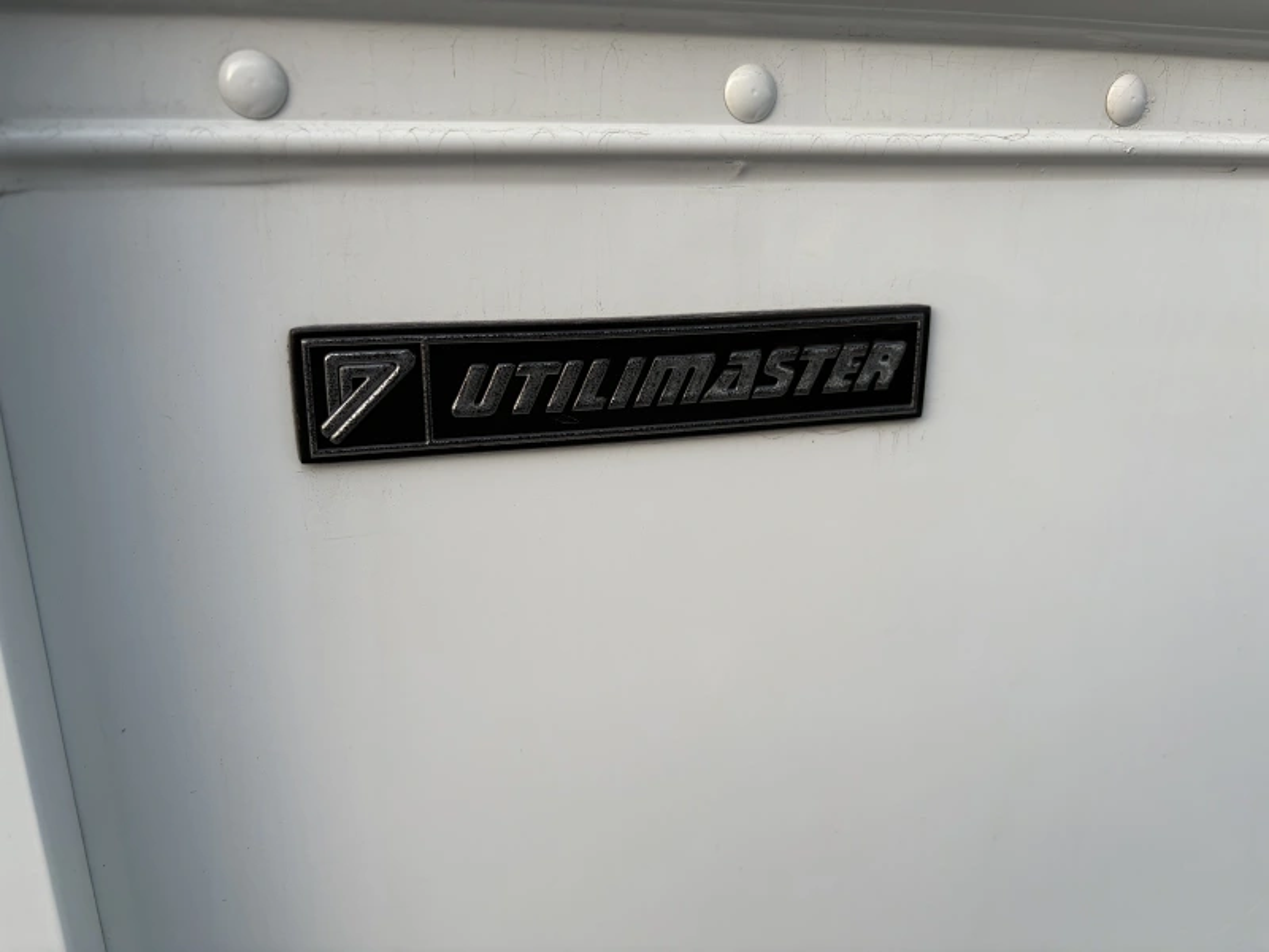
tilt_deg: -14.8
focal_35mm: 26
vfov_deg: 53.1
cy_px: 476
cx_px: 634
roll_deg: +0.7
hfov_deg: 67.3
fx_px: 953
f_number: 1.6
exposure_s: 1/122
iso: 80
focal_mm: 5.96
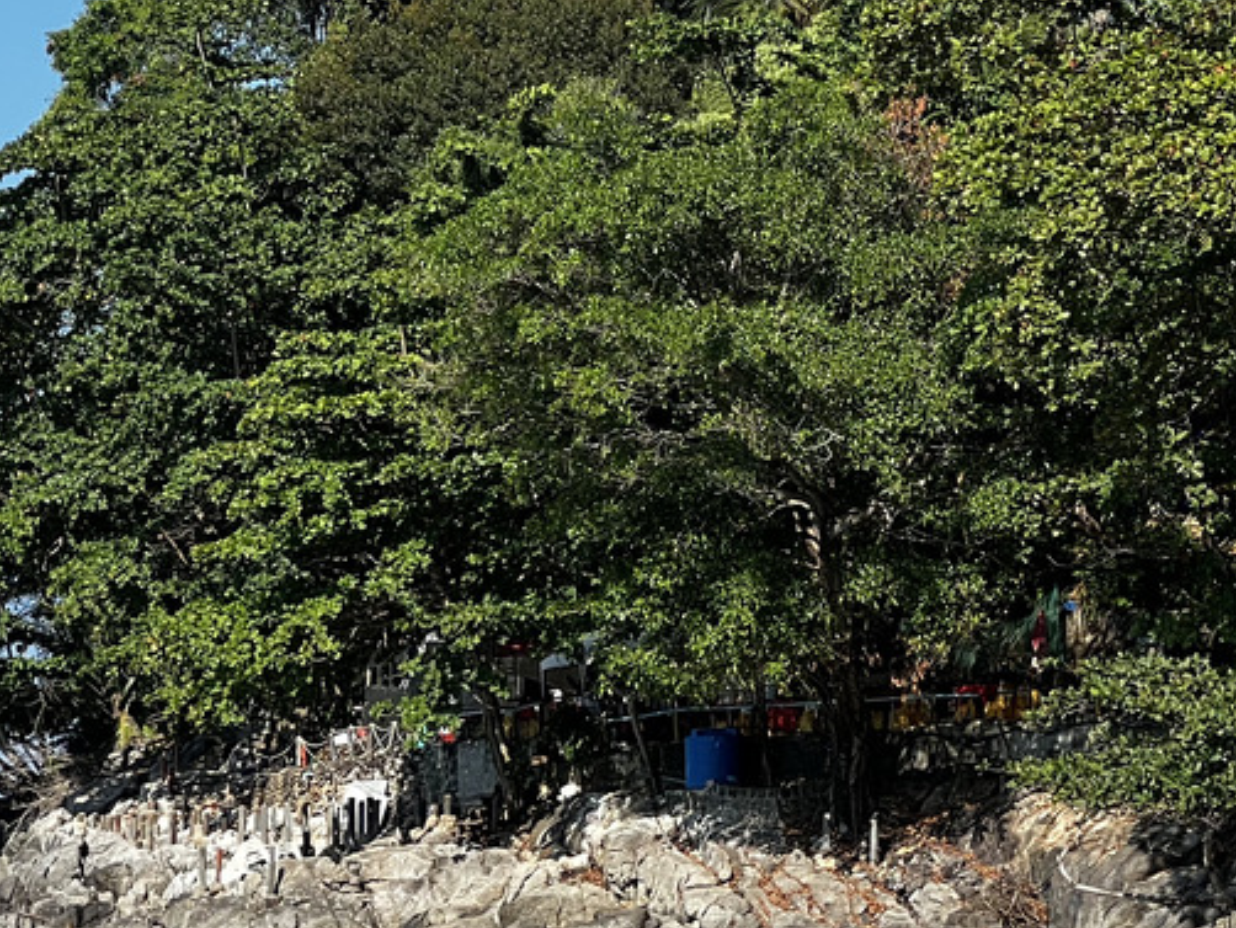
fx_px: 6573
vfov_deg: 8.1
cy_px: 642
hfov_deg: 10.7
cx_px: 857
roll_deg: +0.3
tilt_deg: +3.5
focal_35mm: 184
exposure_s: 1/612
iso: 32
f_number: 2.8
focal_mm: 9
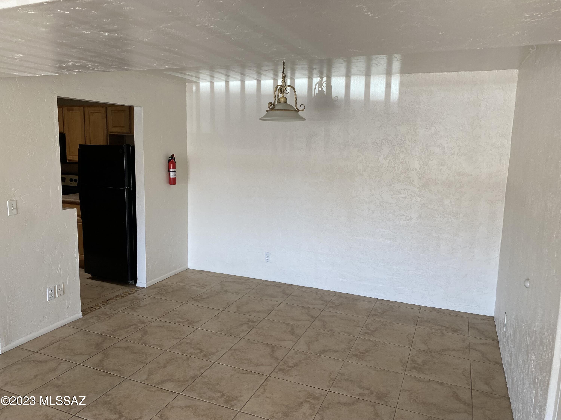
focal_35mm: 26
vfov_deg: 53.1
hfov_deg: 67.3
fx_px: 421
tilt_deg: -8.3
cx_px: 280
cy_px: 210
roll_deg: -1.2
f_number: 1.8
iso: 125
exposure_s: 1/121
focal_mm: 4.25
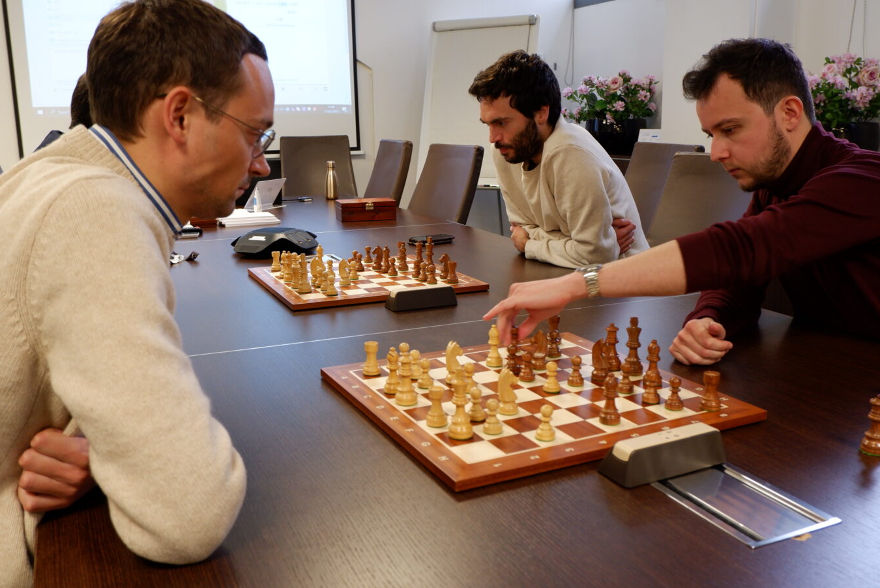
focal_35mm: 33
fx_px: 807
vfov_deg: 40.0
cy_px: 282
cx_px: 445
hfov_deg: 57.2
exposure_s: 1/42
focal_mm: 19.7
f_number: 4
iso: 800
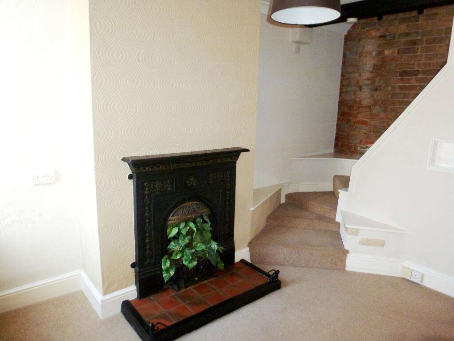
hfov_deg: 71.6
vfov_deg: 56.8
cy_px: 170
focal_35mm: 24
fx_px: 315
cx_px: 227
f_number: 3.3
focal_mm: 4.3
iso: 320
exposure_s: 1/60
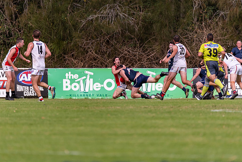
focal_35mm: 621
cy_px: 82
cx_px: 119
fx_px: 4175
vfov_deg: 2.2
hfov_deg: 3.3
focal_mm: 600
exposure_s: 1/2500
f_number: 6.3
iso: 800
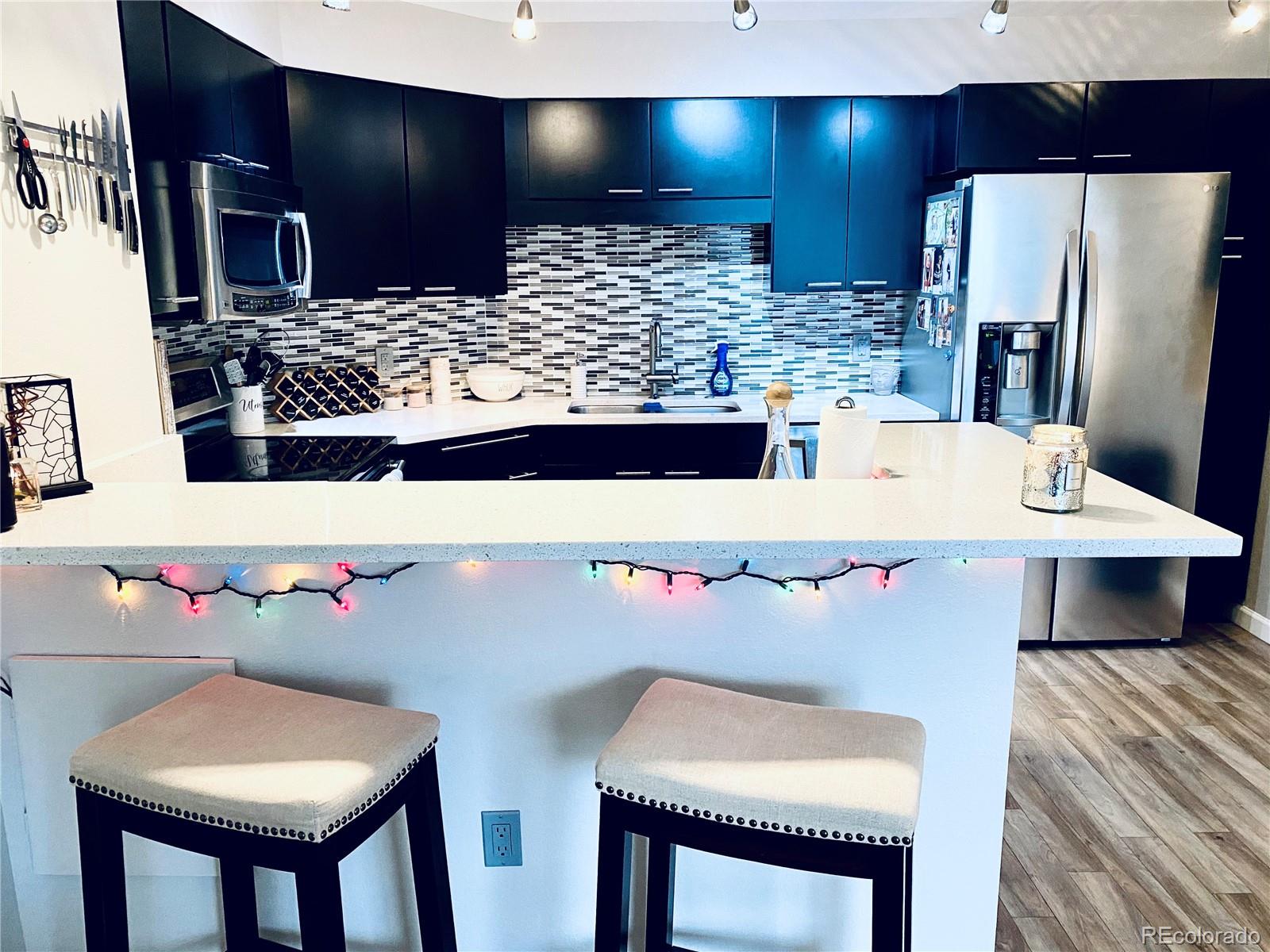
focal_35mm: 26
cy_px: 476
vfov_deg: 53.1
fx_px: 954
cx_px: 635
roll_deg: +0.0
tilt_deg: -11.6
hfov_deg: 67.3
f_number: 1.8
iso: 200
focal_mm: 4.25
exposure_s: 1/60
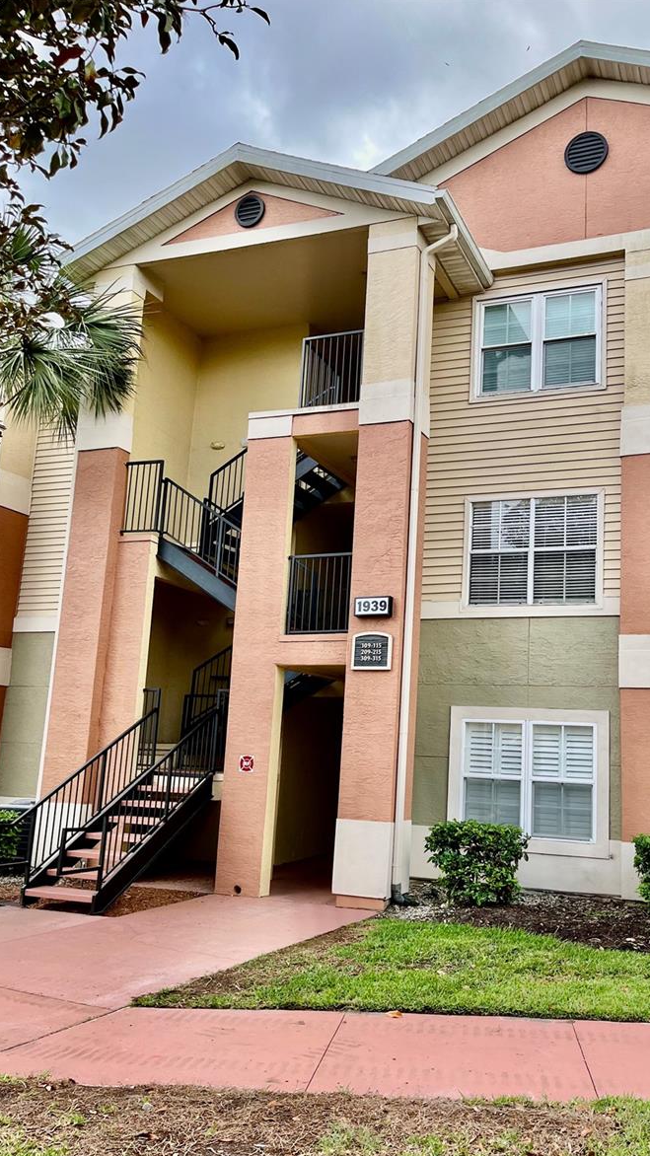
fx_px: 889
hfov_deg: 39.8
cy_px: 588
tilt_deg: +10.0
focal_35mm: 29
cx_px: 424
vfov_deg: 66.1
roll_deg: -2.0
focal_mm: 5.1
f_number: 1.6
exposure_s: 1/804
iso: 50
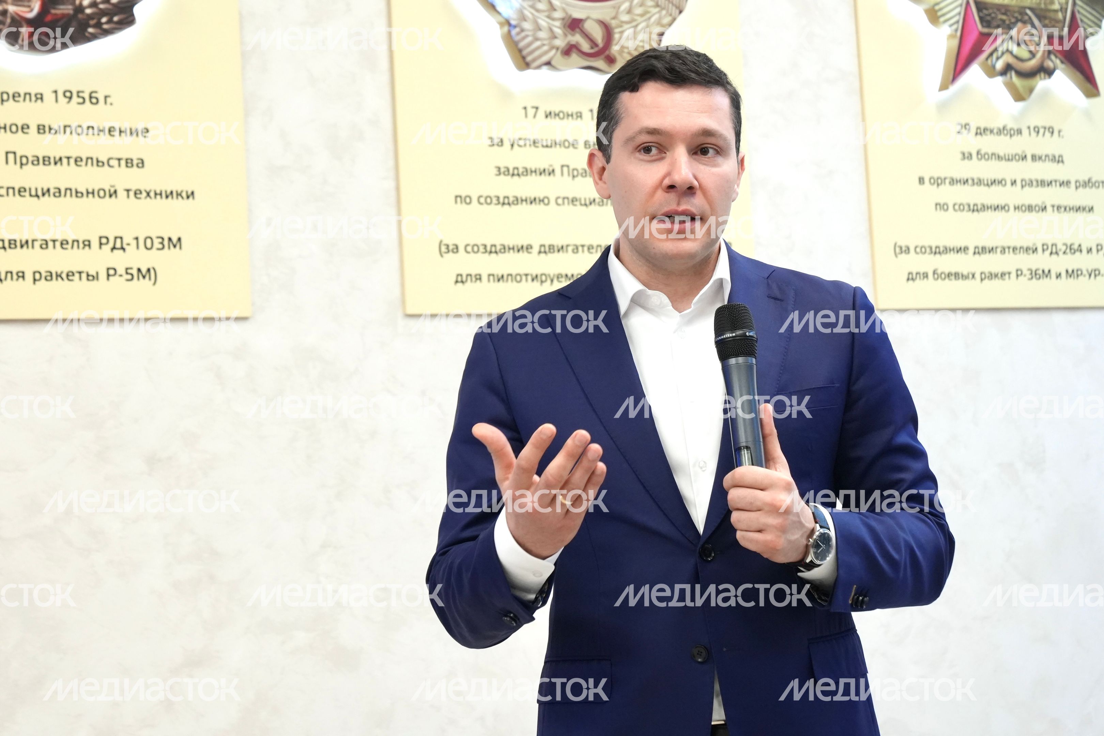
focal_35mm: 62
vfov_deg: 21.9
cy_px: 368
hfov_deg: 32.4
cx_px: 552
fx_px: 1901
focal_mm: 62
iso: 3200
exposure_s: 1/160
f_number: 5.6
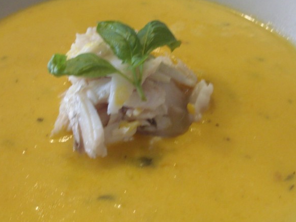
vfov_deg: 21.9
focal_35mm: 67
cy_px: 108
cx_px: 126
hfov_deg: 28.9
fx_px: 573
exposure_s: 1/15
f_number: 2.8
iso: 200
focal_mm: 6.3
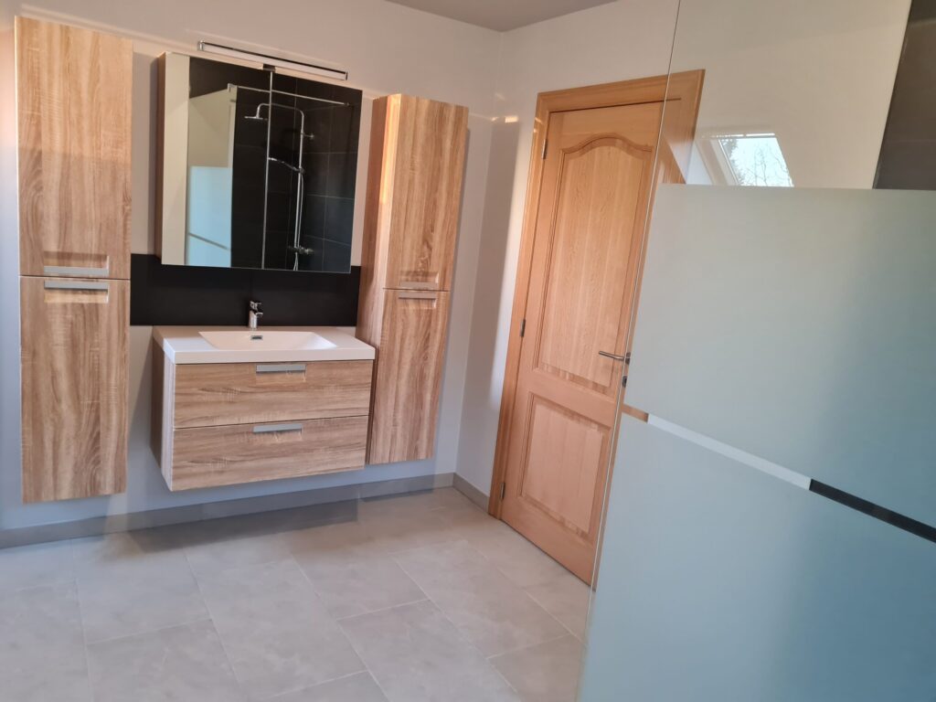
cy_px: 351
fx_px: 703
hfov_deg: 67.3
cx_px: 468
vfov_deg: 53.1
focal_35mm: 26
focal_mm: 5.4
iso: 400
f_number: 1.8
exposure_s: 1/50
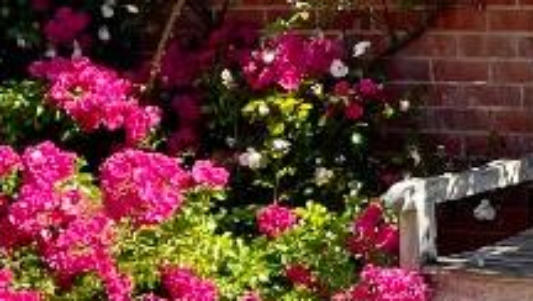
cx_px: 960
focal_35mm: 129
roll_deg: +1.6
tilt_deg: -3.7
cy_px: -39
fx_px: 1825
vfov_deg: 9.3
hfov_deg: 14.6
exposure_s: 1/1403
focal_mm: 5.1
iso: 32
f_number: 1.6
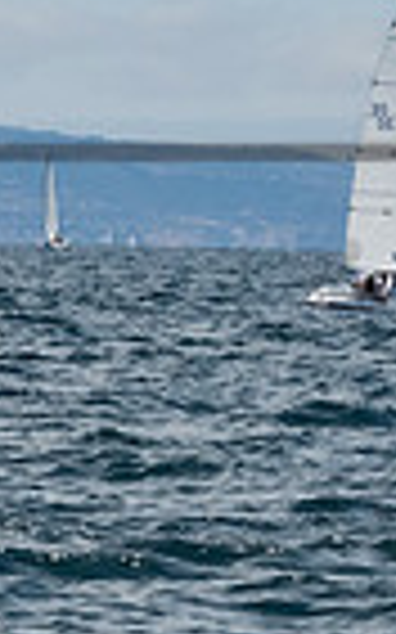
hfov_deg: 2.6
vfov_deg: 4.2
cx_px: -878
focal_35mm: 502
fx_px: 8677
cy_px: 256
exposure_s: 1/1600
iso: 640
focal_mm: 80
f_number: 14
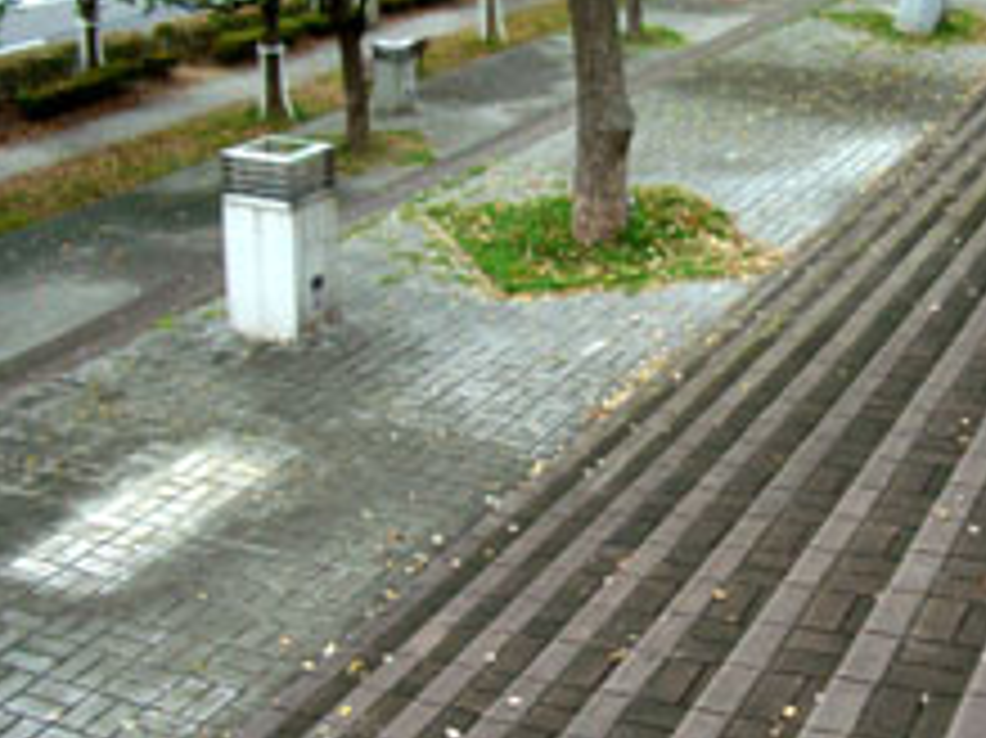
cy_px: 320
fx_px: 1708
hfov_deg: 31.5
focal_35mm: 60
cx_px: 770
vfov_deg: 24.4
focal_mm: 7.9
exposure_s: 1/60
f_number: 2.8
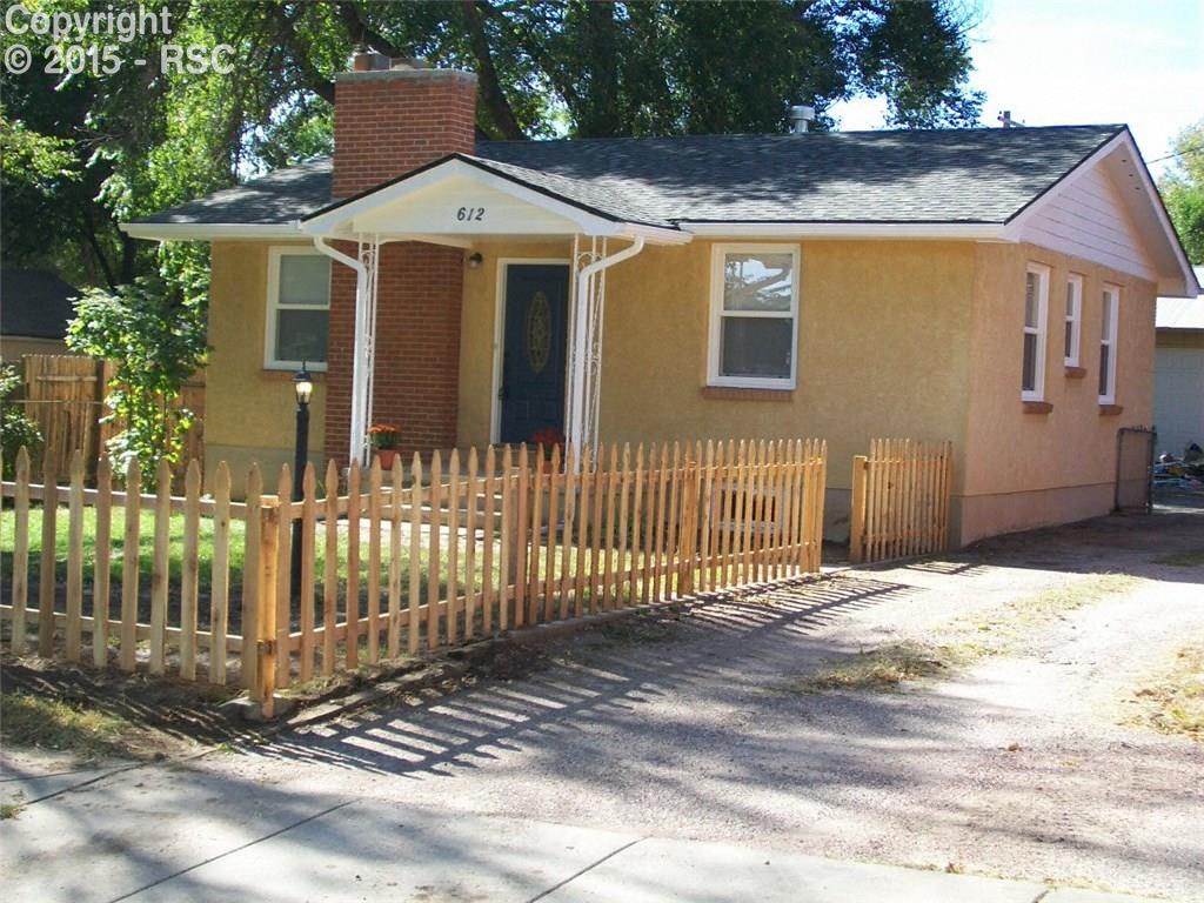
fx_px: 1948
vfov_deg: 26.1
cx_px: 602
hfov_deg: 34.3
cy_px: 452
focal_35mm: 56
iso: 64
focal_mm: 9.4
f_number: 3.3
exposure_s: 1/200
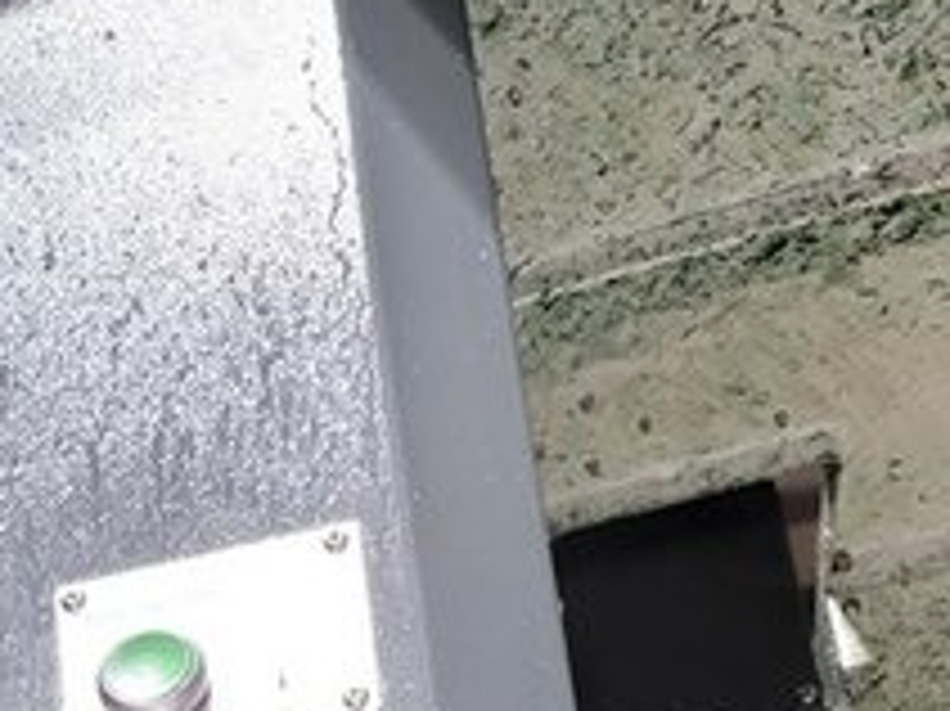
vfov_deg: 13.7
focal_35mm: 95
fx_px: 2606
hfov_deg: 18.3
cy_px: 1328
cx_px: -486
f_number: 1.8
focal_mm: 7
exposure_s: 1/40
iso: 400
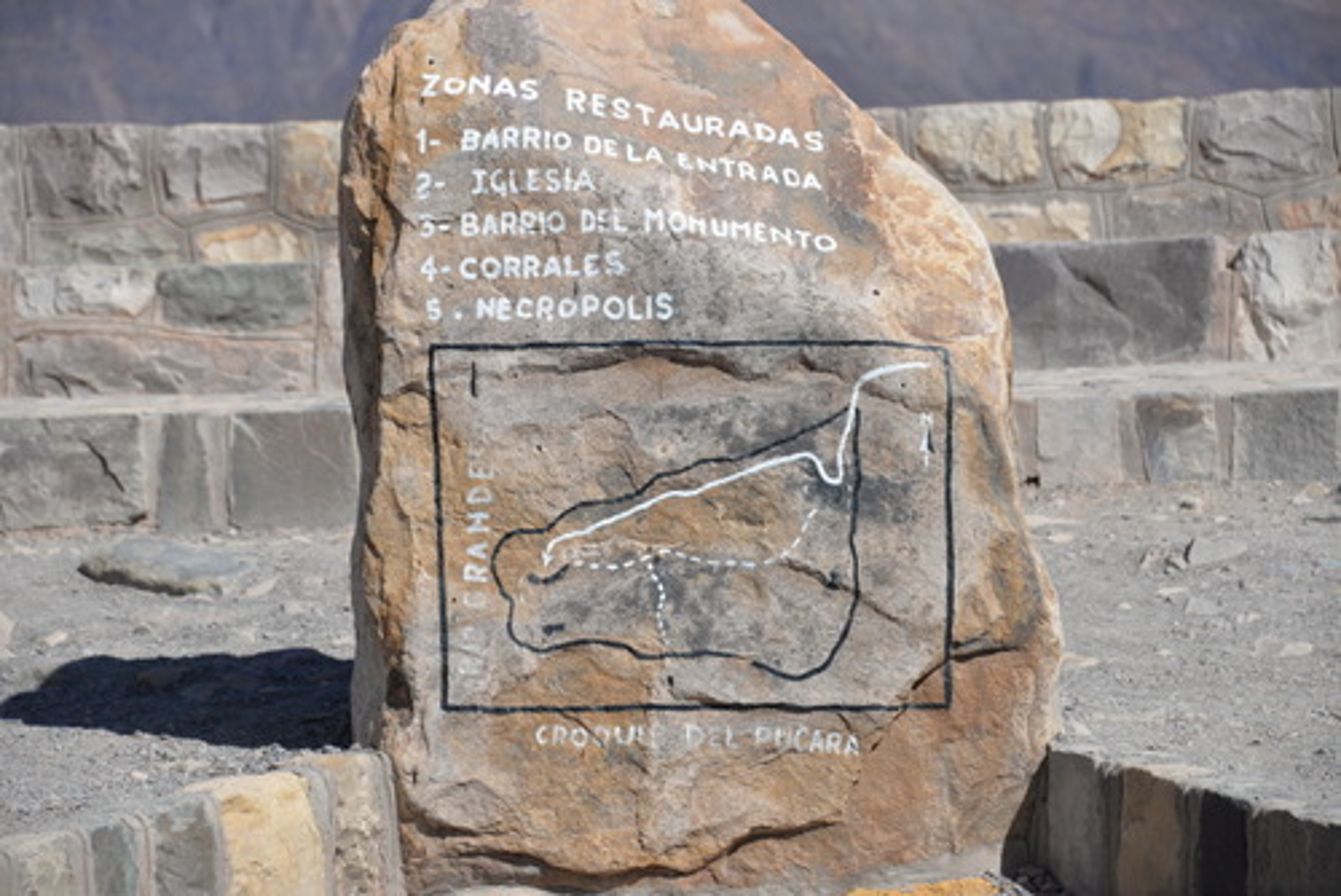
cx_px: 670
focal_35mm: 160
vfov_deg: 8.6
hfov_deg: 12.8
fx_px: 5963
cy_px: 448
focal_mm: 160
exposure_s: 1/800
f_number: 7.1
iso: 200
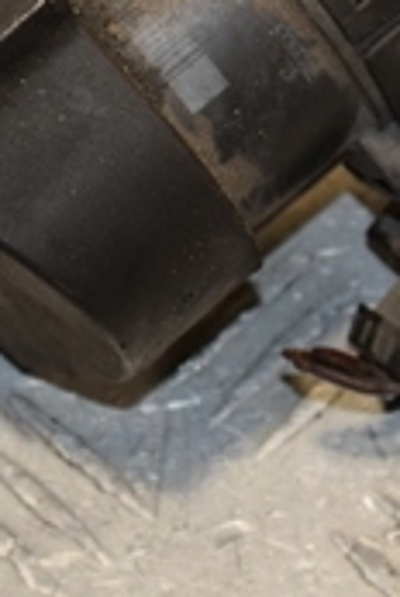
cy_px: -35
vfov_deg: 7.1
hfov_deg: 4.8
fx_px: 4781
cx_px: 41
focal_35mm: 288
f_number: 6.3
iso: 800
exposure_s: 1/200
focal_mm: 52
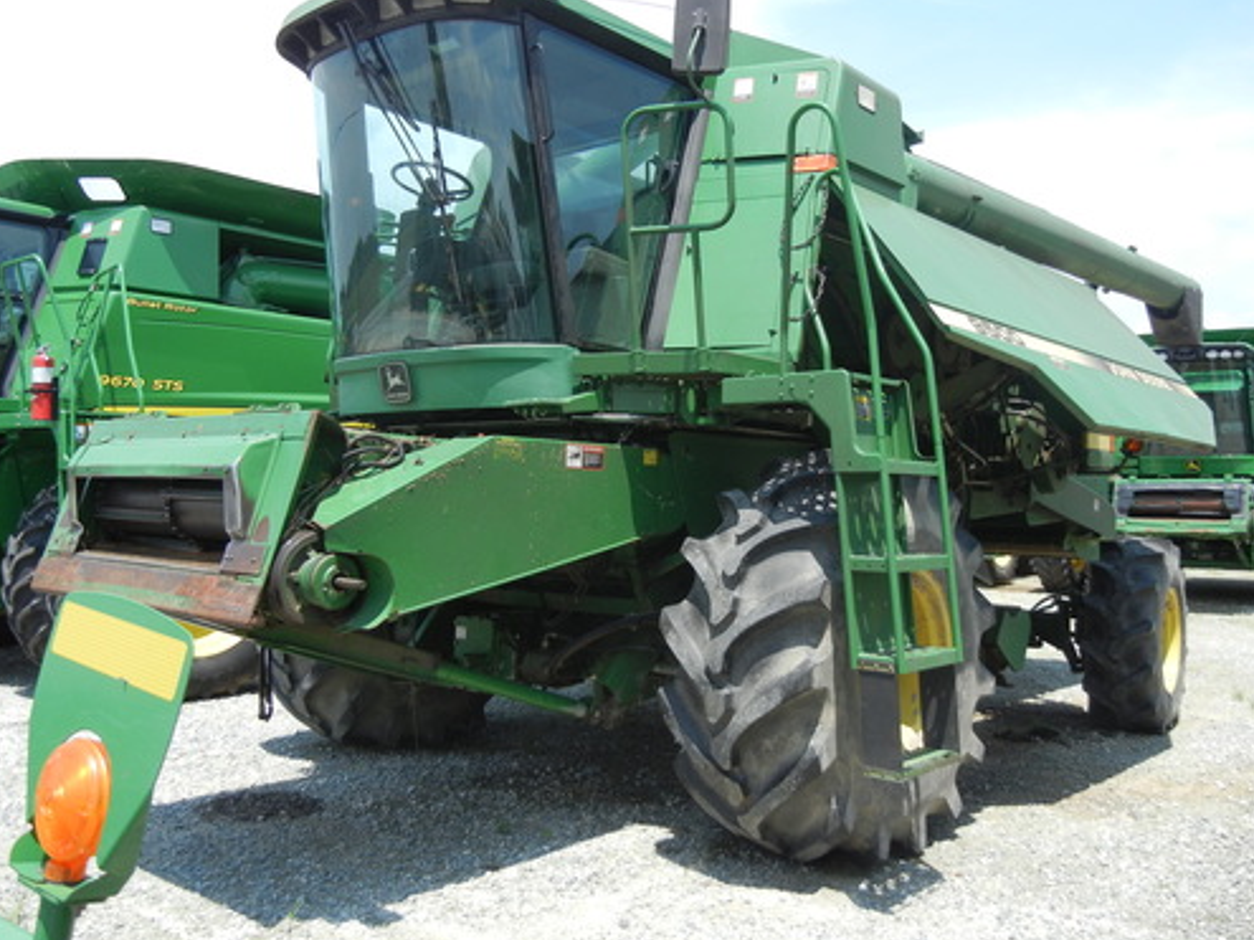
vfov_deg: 42.9
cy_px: 441
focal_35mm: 33
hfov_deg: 55.4
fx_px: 1195
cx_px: 649
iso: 160
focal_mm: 5.4
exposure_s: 1/782
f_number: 3.5
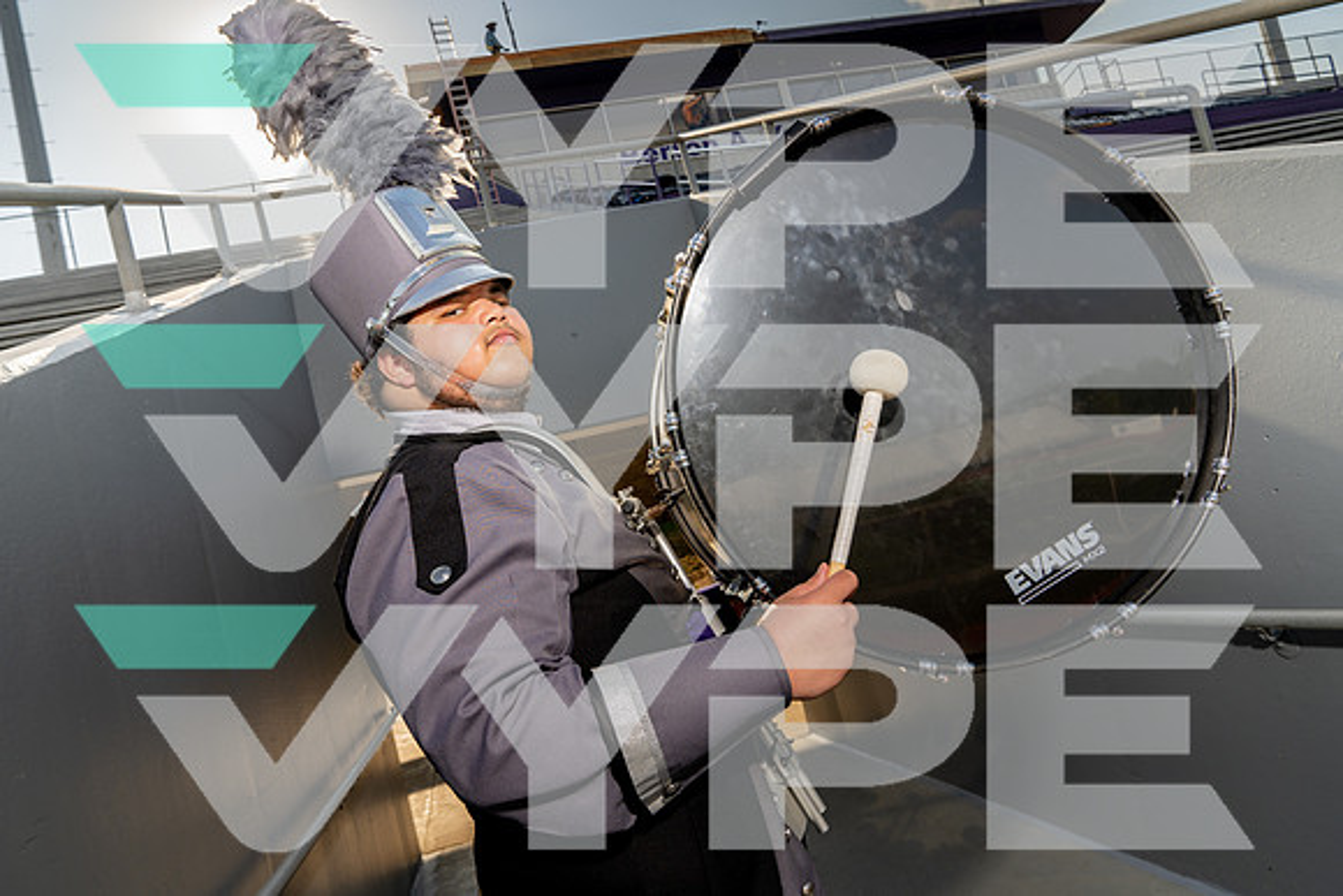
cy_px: 448
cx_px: 672
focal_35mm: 24
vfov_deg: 53.2
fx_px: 896
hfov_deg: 73.7
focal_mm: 24
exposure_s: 1/250
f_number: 8
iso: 100
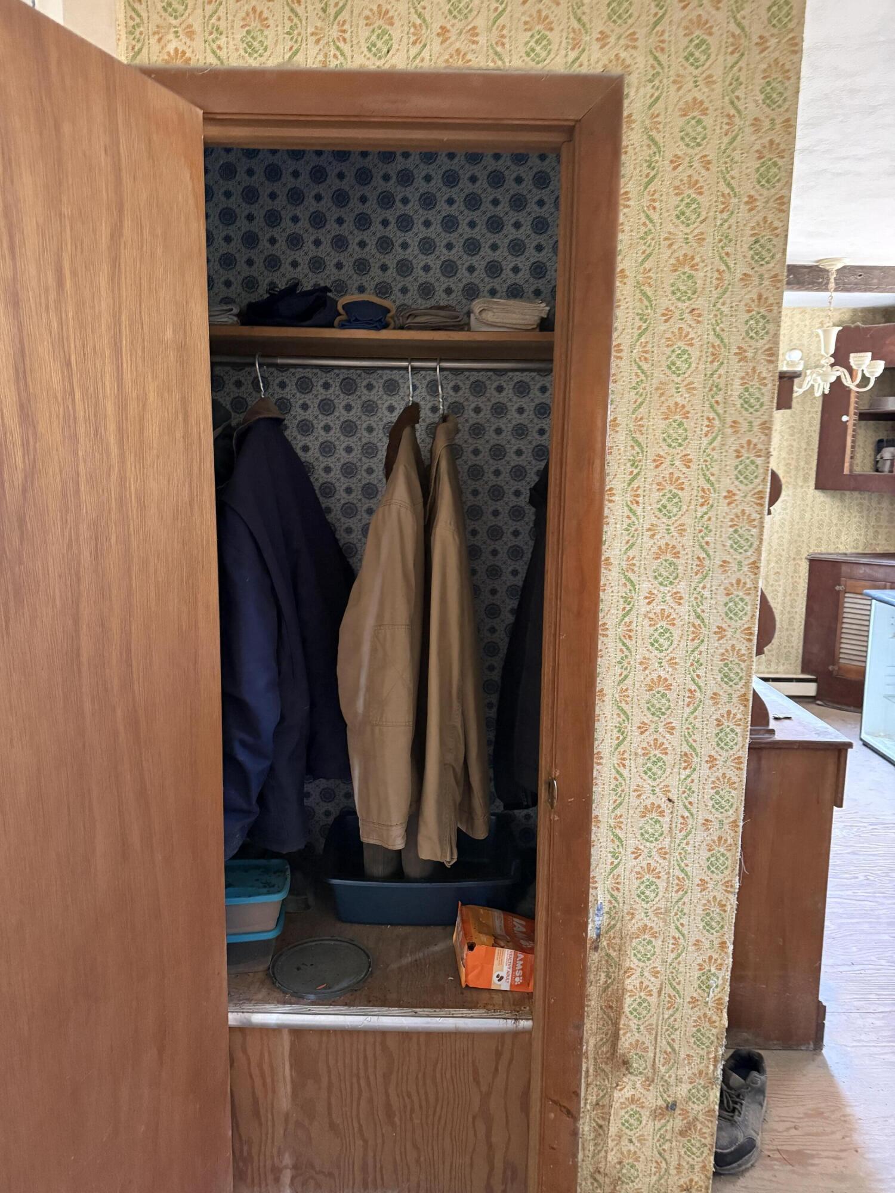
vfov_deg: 71.6
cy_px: 596
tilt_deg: -7.2
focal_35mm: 24
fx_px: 827
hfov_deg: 56.8
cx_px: 448
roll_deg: -0.1
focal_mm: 6.76
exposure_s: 1/37
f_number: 1.78
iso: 1000
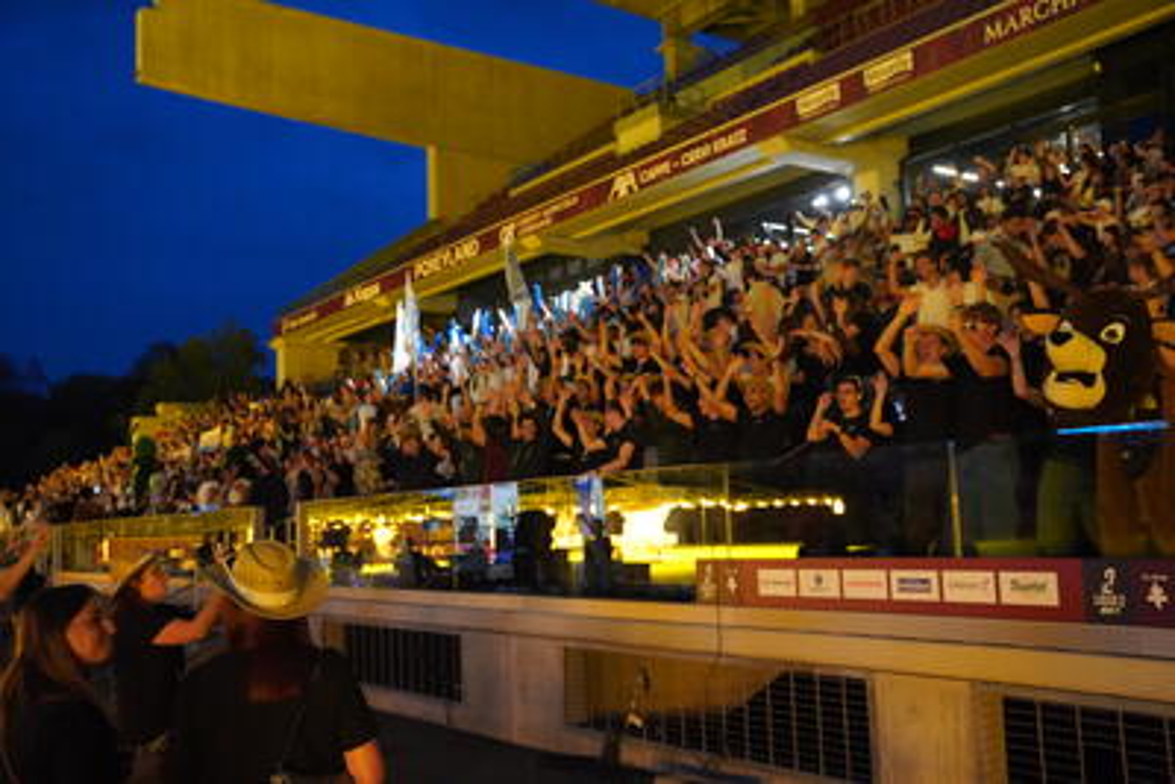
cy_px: 392
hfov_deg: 53.9
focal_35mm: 35
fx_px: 1156
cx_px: 588
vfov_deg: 37.5
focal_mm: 35.4
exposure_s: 1/160
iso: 12800
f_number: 4
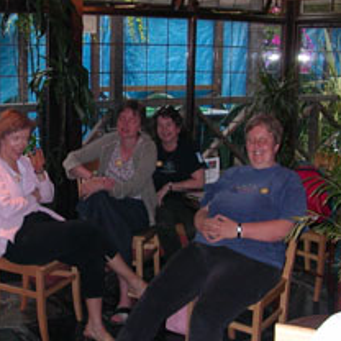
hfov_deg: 30.7
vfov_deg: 31.0
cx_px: 100
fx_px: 613
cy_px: 202
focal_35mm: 55
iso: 200
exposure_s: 1/59.9
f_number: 2.7
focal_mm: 5.6
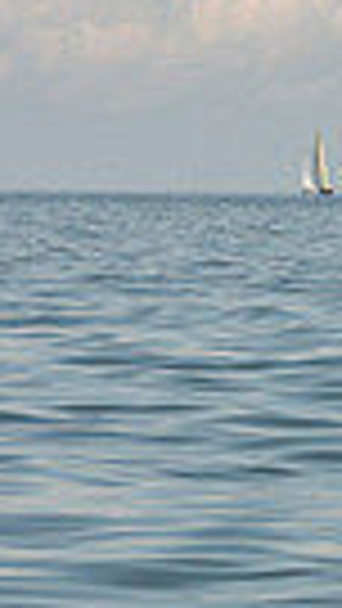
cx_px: 1292
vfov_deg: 6.2
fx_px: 5639
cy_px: 565
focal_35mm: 350
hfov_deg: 3.3
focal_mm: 78
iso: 320
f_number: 7.1
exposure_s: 1/2000
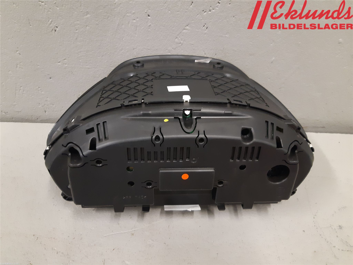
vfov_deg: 53.1
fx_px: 265
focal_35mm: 26
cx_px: 176
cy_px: 132
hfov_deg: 67.3
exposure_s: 1/50
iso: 200
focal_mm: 3.93
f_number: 1.7
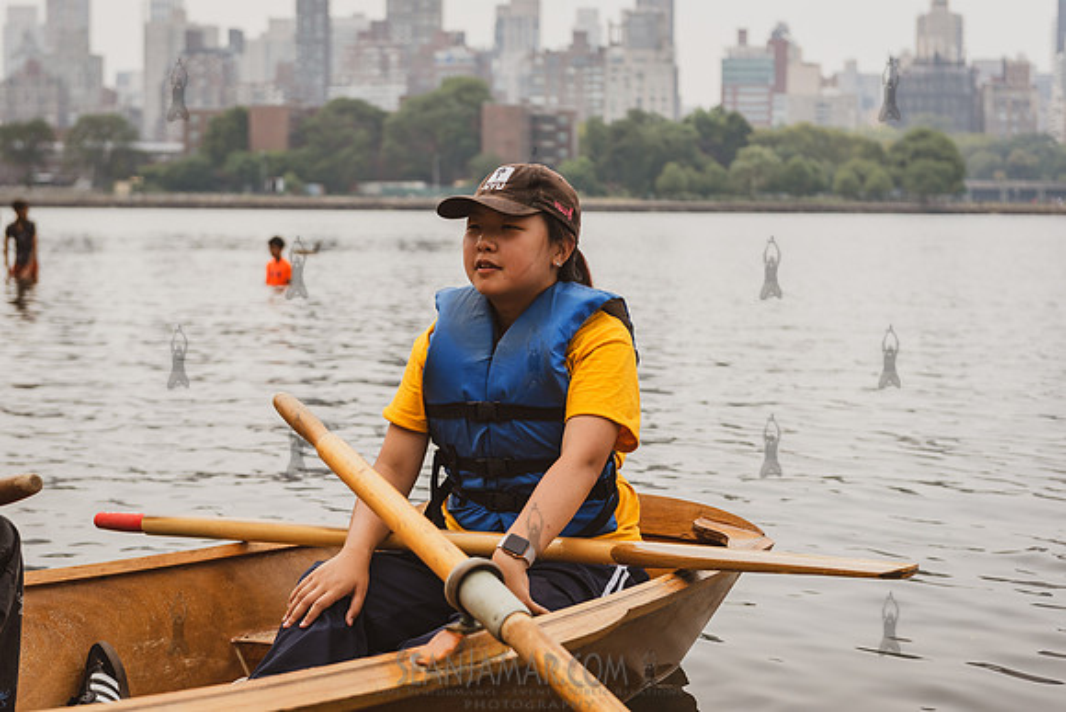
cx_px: 509
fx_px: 2114
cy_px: 355
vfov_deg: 19.1
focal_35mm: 71
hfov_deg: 28.3
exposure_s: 1/1600
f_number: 4
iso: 200
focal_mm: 66
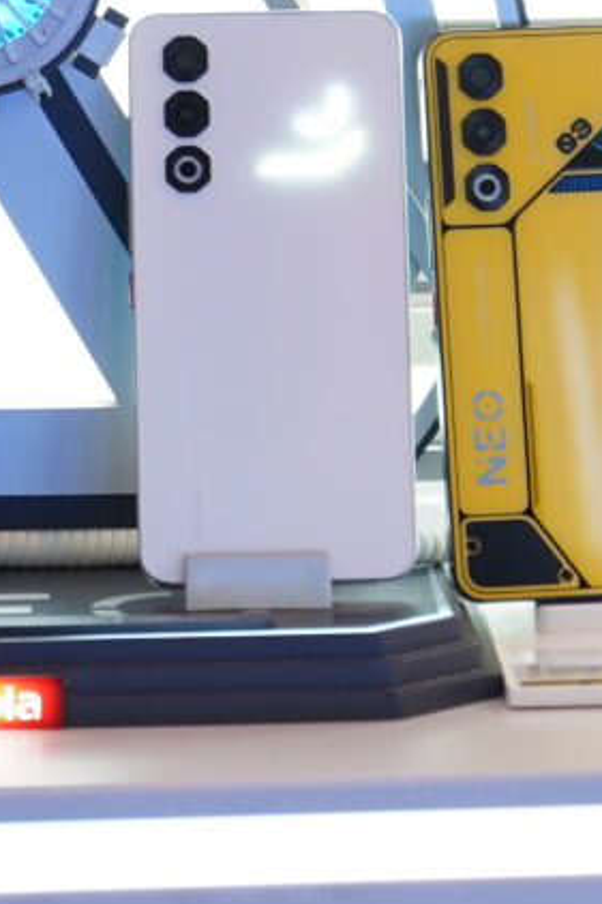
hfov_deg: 5.4
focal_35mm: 255
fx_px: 6401
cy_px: 319
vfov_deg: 8.1
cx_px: 163
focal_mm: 70
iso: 640
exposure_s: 1/100
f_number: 4
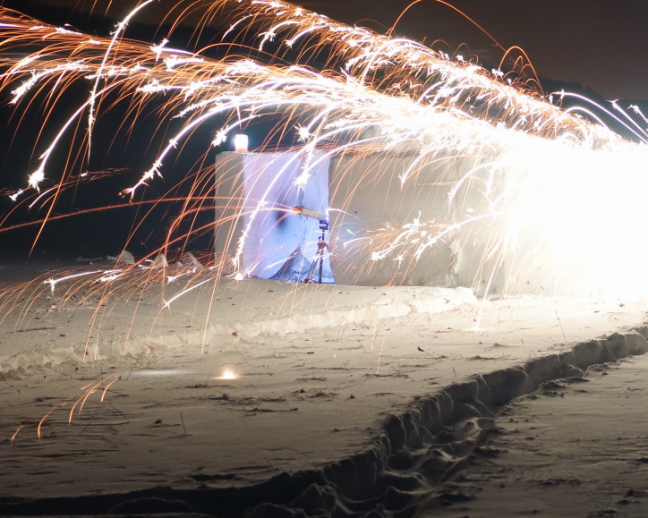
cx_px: 559
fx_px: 2685
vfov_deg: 11.0
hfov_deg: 13.7
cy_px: 174
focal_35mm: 140
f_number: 22
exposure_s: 21
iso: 400
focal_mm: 50
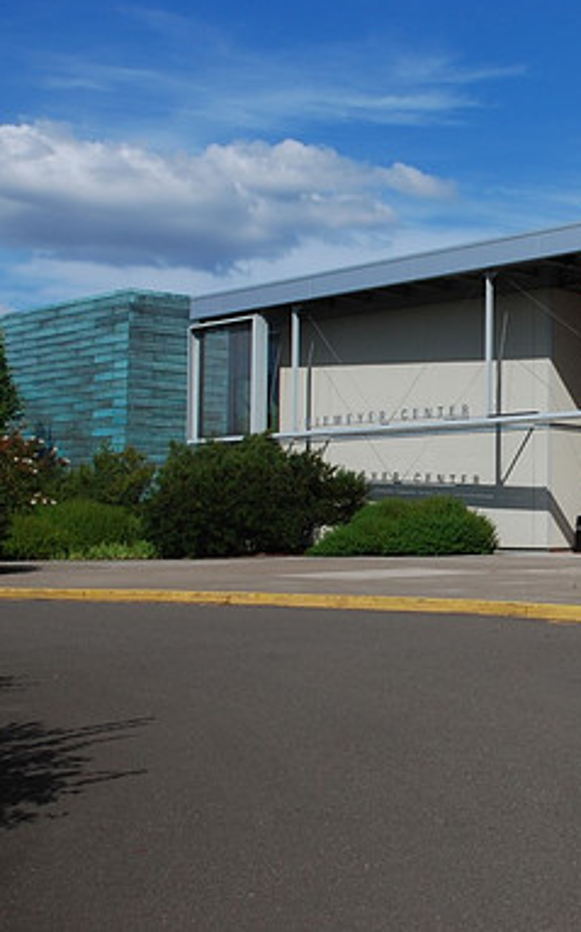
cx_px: 562
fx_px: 1294
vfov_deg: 39.6
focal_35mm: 51
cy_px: 461
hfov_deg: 24.3
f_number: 4.5
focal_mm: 22
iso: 200
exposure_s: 1/2000
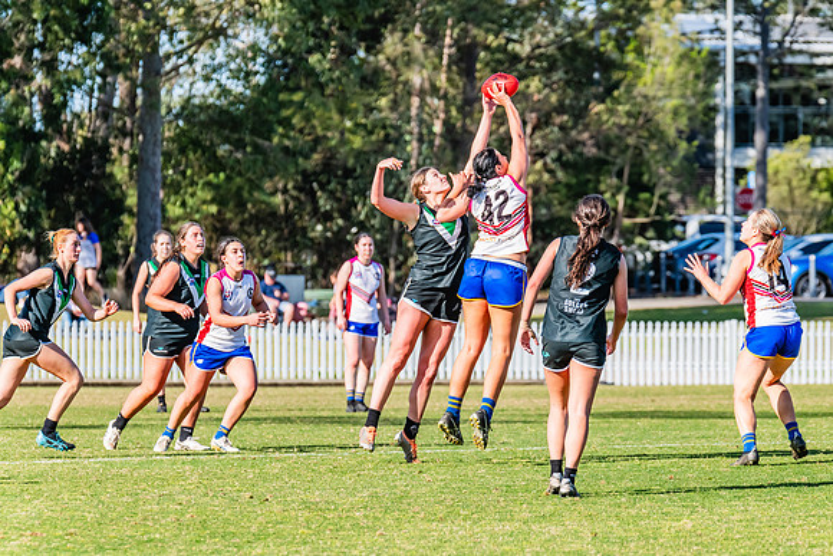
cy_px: 242
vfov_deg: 3.8
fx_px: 8274
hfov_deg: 5.8
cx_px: 480
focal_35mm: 357
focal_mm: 310
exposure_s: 1/1600
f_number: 8
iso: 800
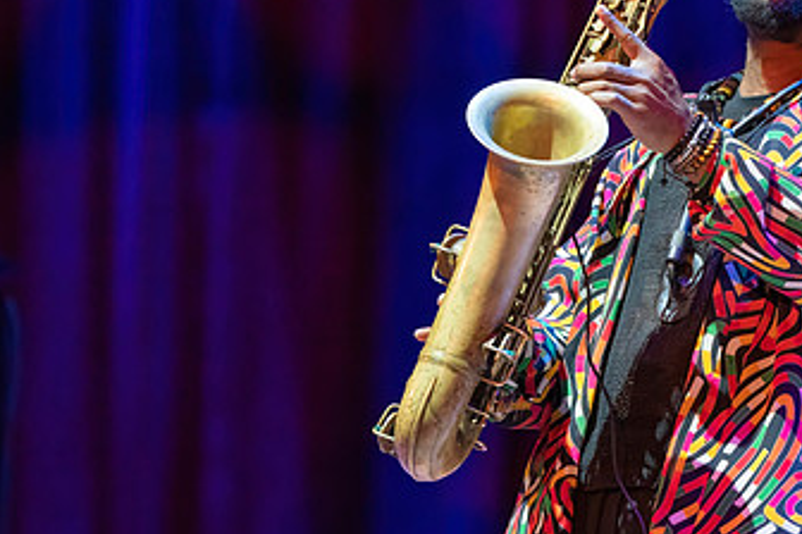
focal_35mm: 588
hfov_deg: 3.5
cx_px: 592
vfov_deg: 2.3
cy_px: 239
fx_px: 13098
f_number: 5.6
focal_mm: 330
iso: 6400
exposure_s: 1/320
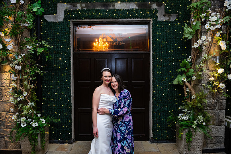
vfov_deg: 53.2
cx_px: 116
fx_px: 154
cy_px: 77
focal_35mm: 24
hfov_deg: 73.7
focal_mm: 24
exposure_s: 1/160
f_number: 3.5
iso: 640
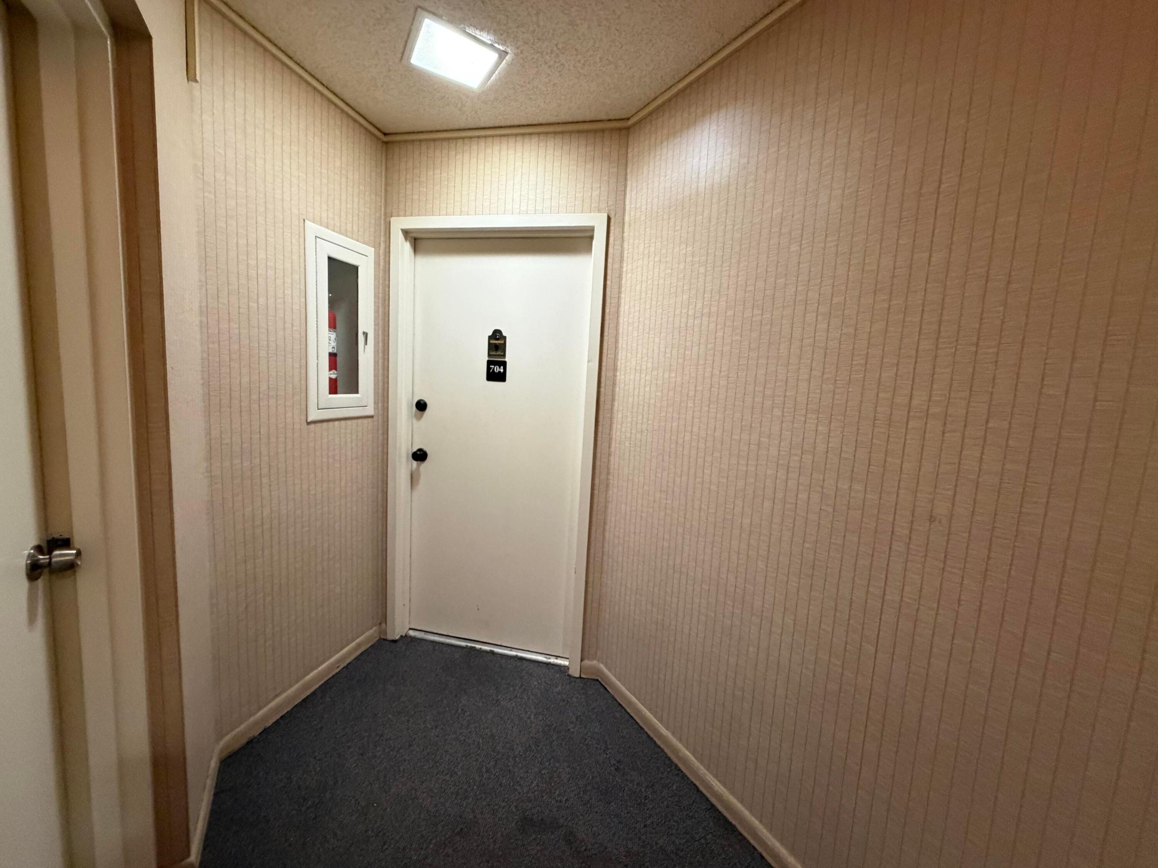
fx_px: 468
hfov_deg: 102.1
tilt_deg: -6.8
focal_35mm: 14
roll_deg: -1.9
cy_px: 434
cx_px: 579
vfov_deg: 85.7
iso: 500
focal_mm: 2.22
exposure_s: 1/60
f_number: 2.2
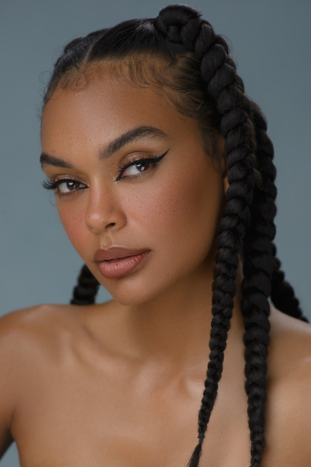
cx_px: 156
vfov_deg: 20.4
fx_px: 1296
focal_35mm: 100
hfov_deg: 13.7
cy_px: 234
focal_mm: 100
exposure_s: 1/160
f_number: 7.1
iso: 200
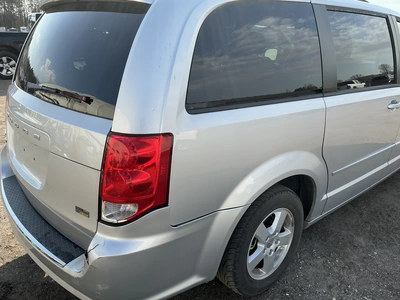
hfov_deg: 63.4
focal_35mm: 28
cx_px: 200
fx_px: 324
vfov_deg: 49.7
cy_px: 150
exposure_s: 1/728
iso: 25
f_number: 1.8
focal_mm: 3
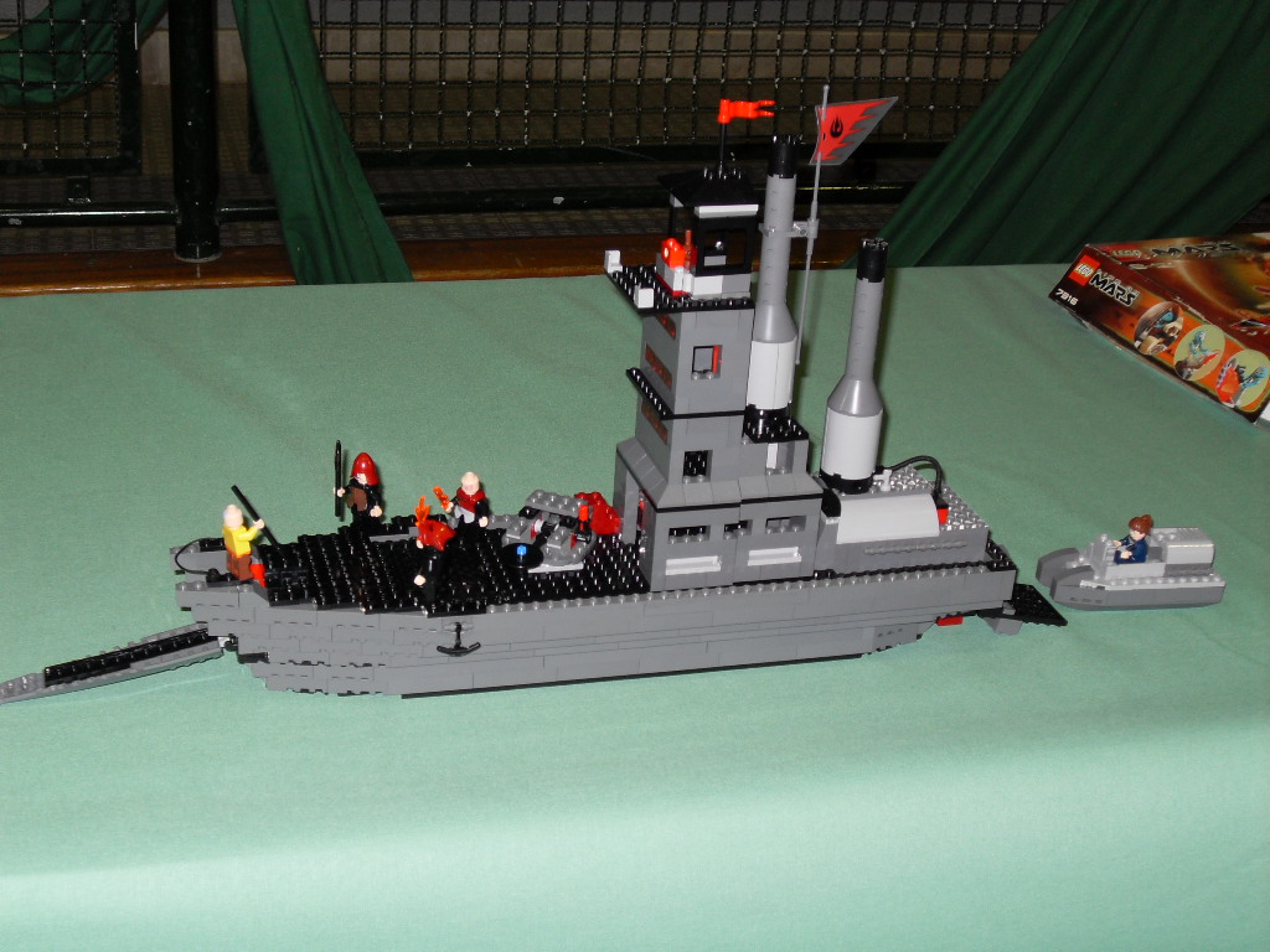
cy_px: 476
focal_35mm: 53
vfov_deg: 27.5
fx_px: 1944
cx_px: 635
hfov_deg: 36.2
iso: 100
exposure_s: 1/60
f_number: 3.4
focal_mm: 8.4
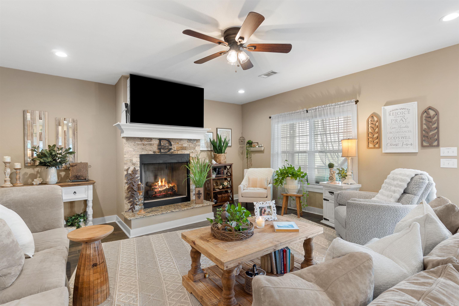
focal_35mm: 16
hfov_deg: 95.0
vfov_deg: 72.1
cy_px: 153
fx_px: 210
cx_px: 230
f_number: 8
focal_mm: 11
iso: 100
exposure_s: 2
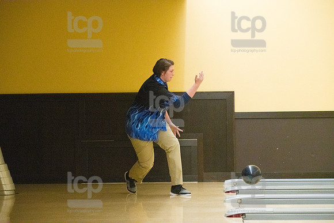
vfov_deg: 11.4
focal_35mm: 120
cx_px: 167
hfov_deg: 17.1
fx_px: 1114
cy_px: 112
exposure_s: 1/1000
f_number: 4.5
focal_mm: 120
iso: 10000
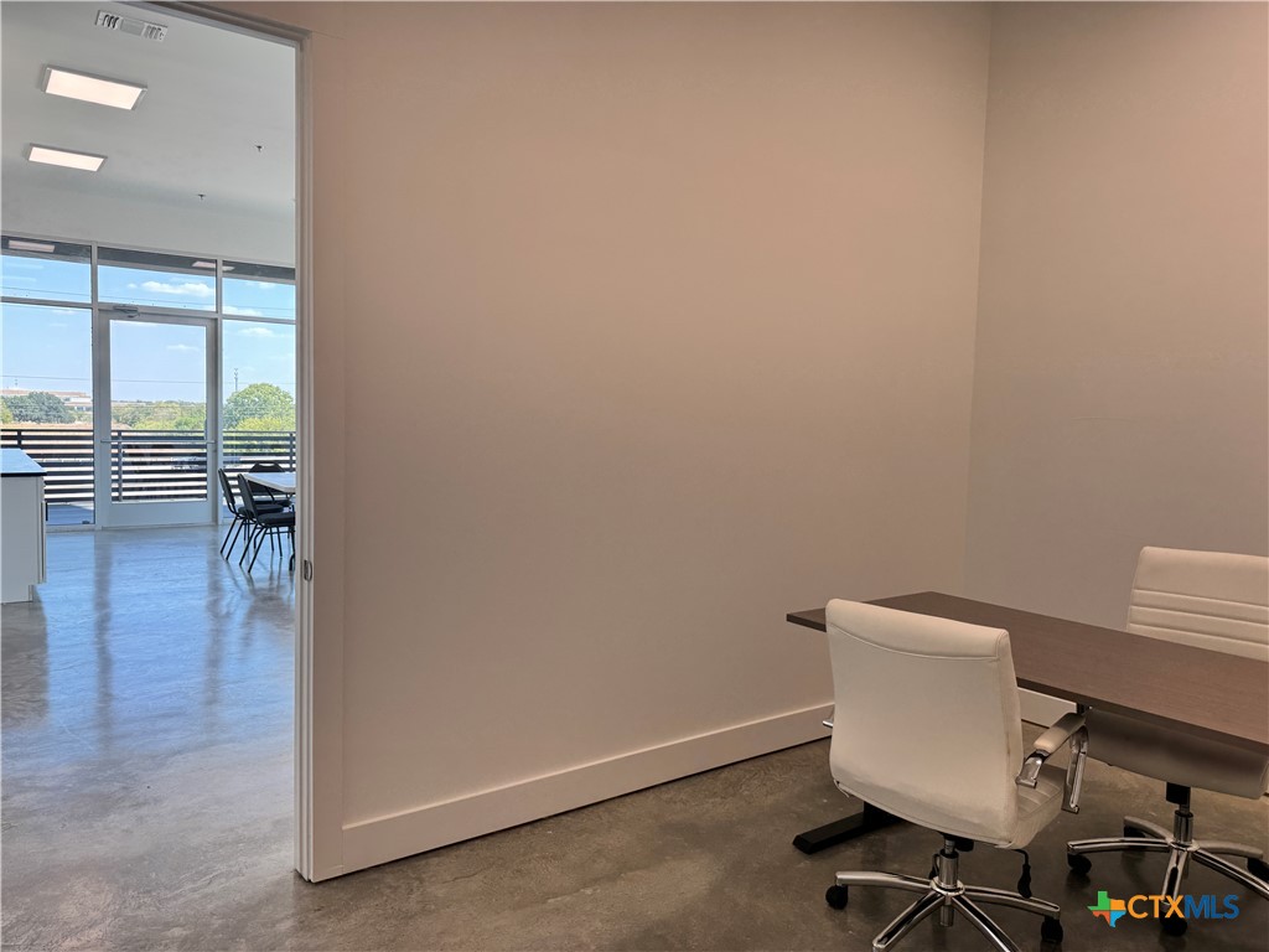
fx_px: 880
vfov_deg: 56.8
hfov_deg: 71.6
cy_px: 476
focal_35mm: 24
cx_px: 634
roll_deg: -1.3
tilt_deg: -2.9
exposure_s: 1/179
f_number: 1.78
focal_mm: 6.76
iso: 64
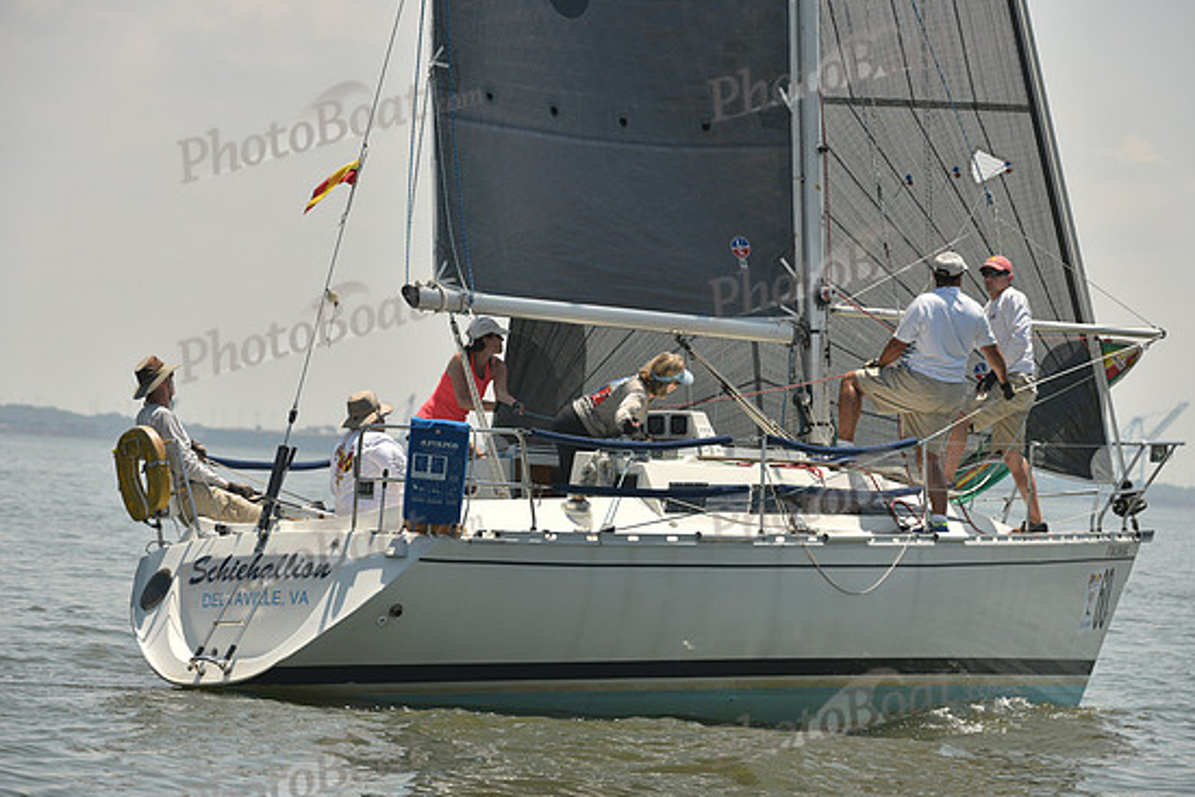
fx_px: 7005
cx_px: 598
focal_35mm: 211
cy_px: 409
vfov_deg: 6.5
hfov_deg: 9.8
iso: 320
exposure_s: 1/1600
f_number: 7.1
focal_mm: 200
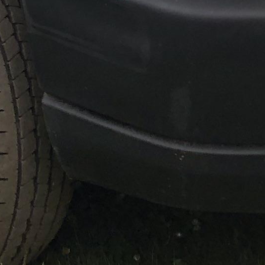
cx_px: -209
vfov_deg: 8.3
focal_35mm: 186
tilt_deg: -3.5
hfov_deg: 9.0
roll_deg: -0.1
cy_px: -467
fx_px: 1611
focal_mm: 3.99
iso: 20
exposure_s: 1/505
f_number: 1.8
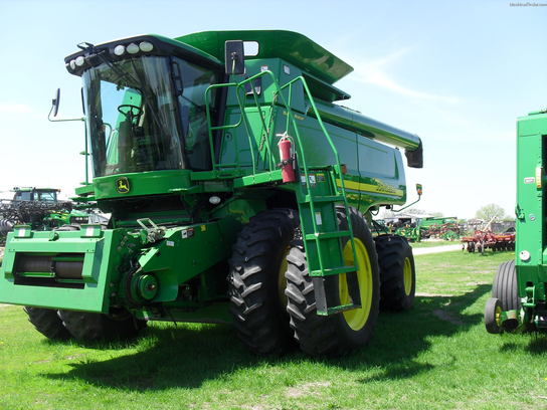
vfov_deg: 40.7
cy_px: 205
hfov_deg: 52.6
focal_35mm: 35
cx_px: 274
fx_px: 553
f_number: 3.2
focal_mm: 6.3
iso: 100
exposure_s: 1/500
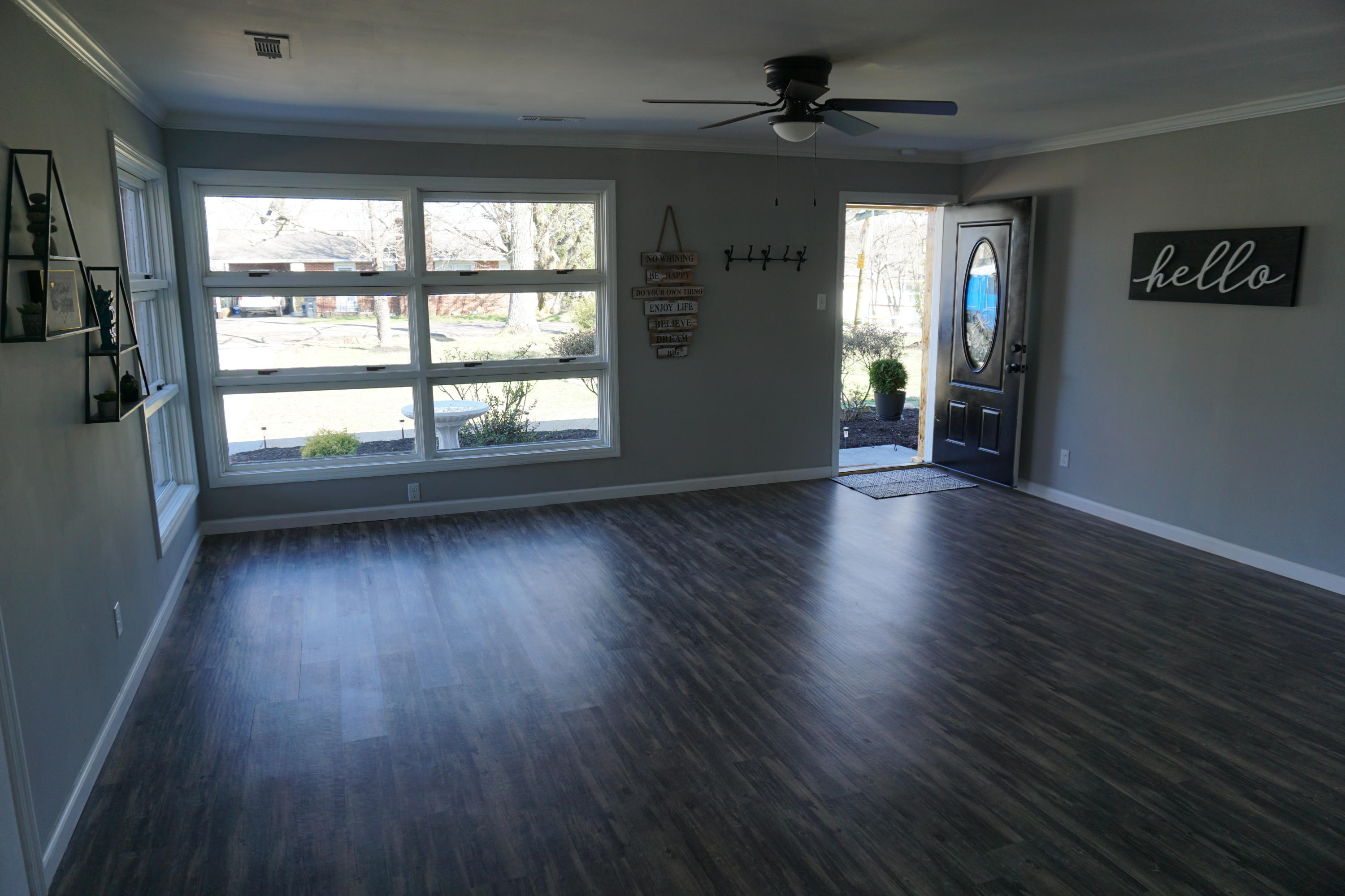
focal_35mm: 24
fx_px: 897
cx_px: 672
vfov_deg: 53.1
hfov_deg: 73.7
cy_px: 448
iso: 100
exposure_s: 1/60
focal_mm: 16
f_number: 4.5
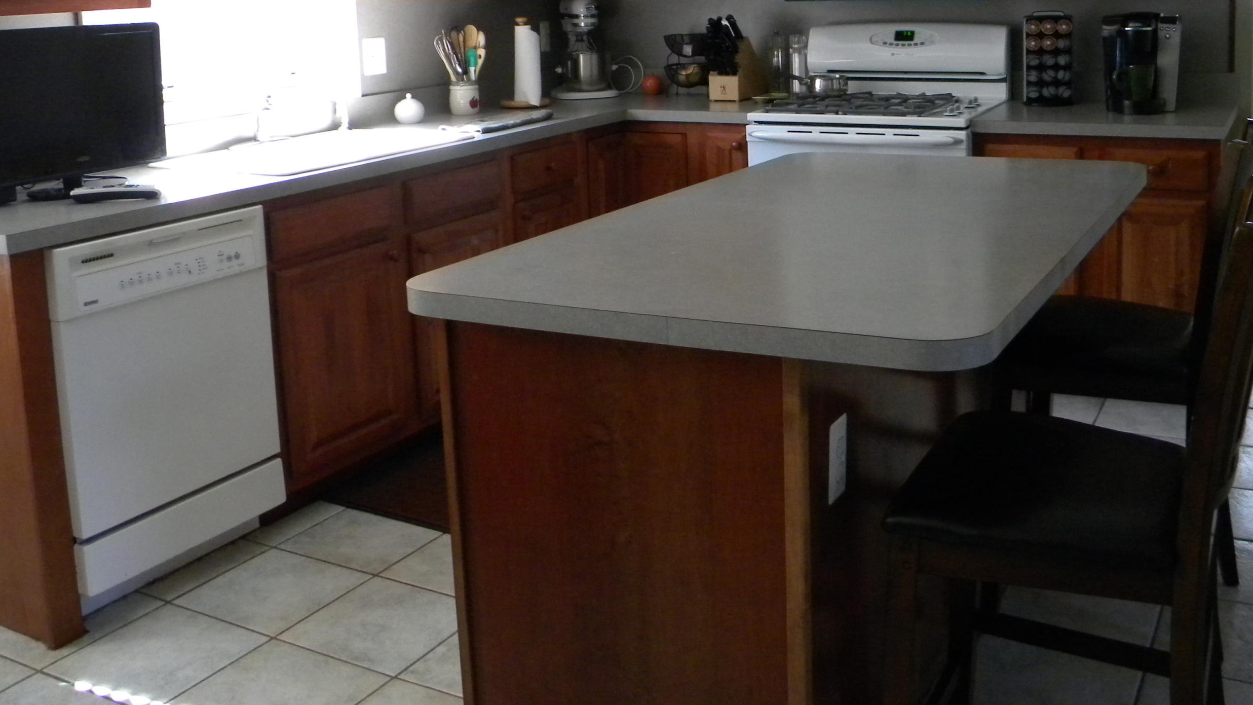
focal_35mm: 37
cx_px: 660
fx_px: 1229
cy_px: 150
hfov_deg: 54.0
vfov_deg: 31.2
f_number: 3.5
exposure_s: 1/59
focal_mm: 5
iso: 400
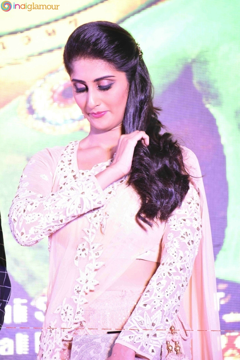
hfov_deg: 6.5
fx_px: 2100
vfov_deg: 9.8
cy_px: 180
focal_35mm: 210
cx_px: 120
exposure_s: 1/100
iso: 3200
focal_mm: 140
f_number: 6.3
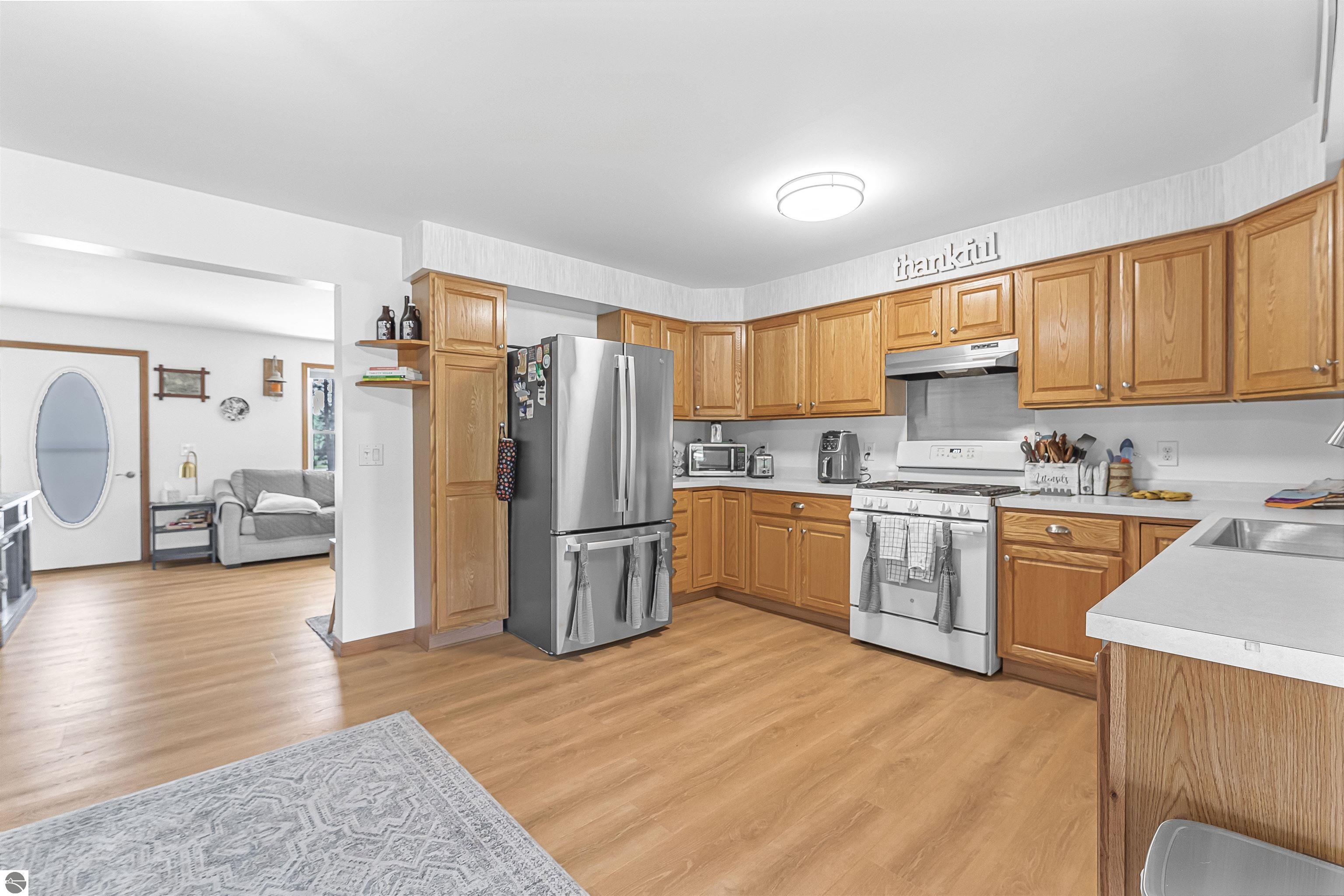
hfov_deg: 98.5
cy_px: 448
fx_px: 579
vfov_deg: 75.5
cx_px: 672
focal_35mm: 16
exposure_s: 1/15
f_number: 7.1
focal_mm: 15.5
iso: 1600
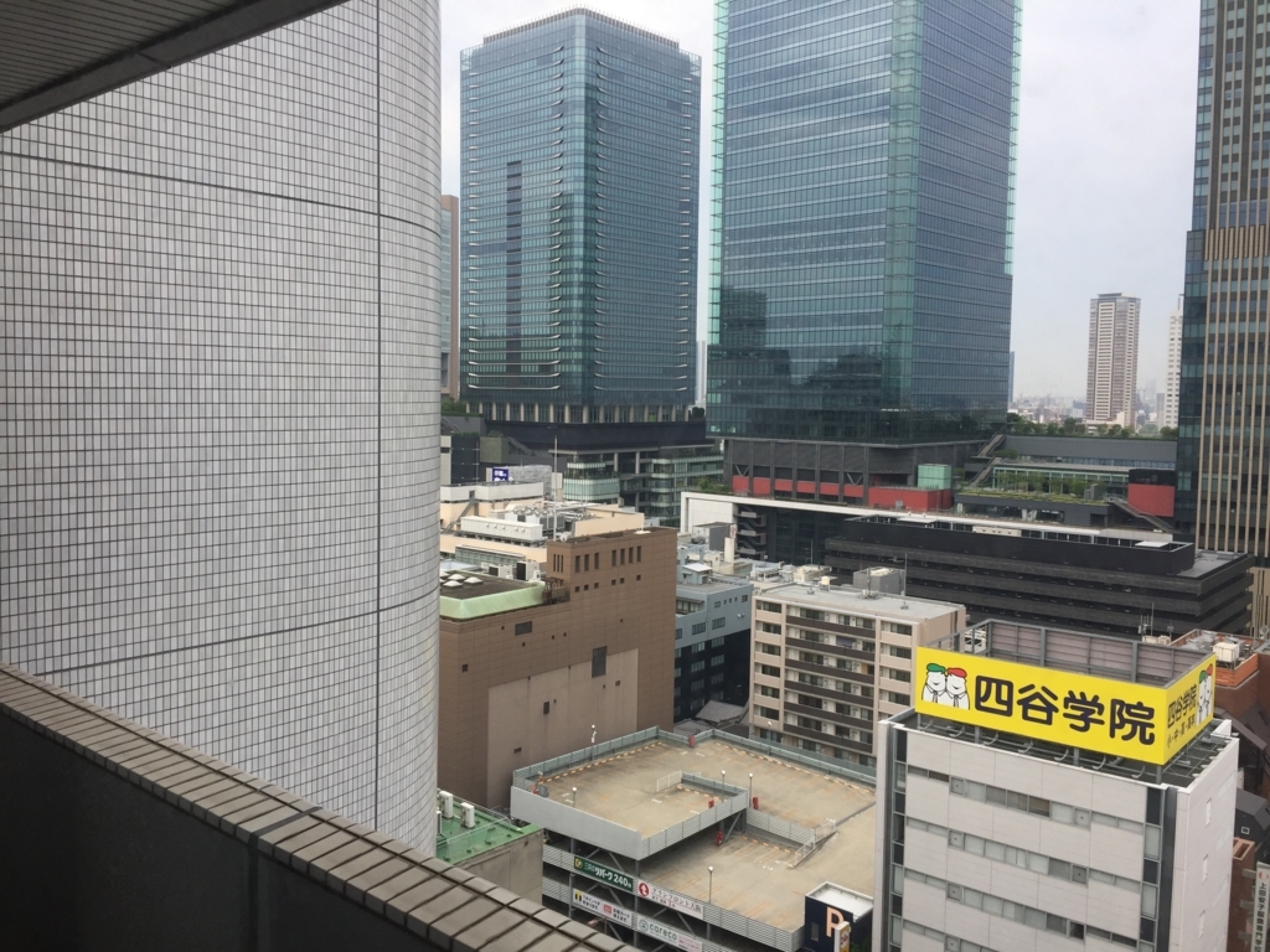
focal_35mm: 29
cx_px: 635
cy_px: 476
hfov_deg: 61.7
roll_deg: +0.2
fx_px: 1064
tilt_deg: -3.6
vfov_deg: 48.2
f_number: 2.2
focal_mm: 4.15
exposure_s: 1/455
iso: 32
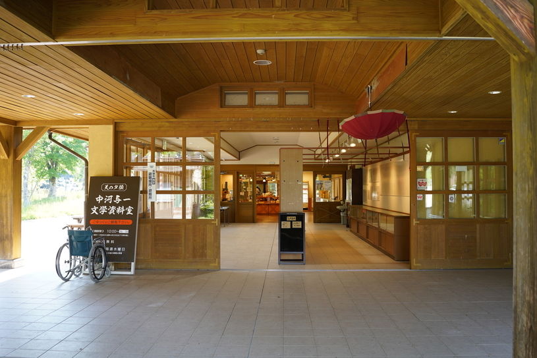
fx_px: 522
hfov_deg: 54.4
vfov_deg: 37.8
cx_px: 268
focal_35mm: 35
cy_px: 179
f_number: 4
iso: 400
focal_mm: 35
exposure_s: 1/160
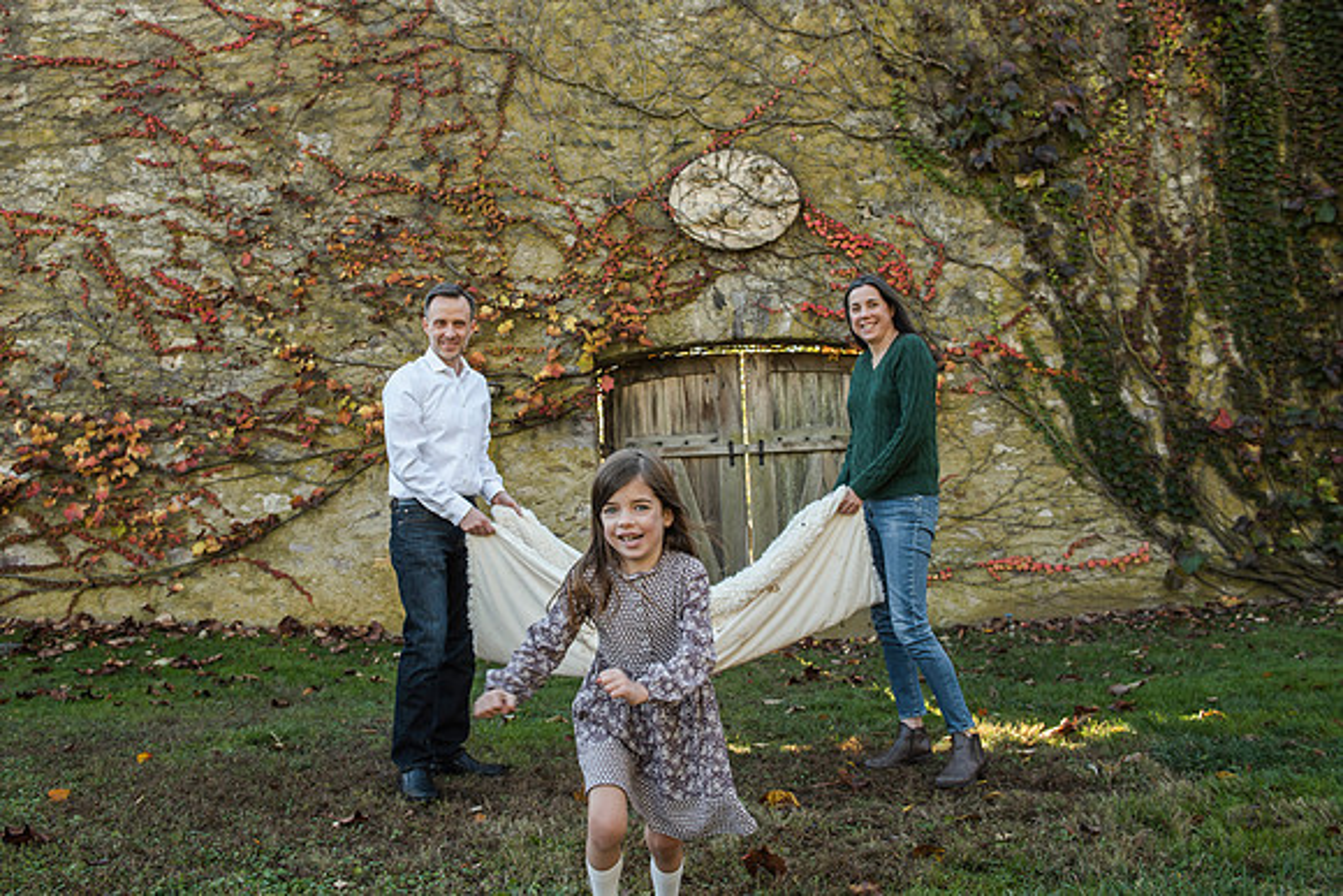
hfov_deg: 62.4
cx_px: 631
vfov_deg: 44.0
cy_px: 421
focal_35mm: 30
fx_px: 1108
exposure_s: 1/250
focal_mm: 28
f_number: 5.6
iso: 640
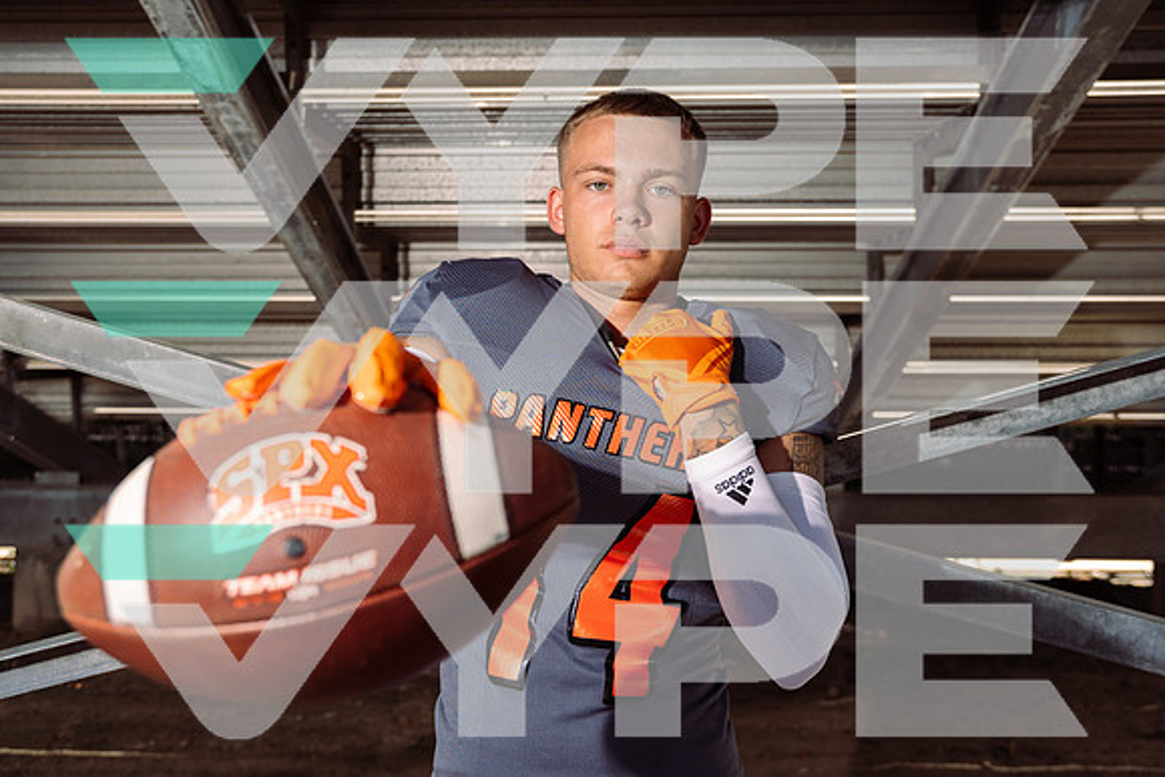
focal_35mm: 35
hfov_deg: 54.4
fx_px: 1133
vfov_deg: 37.9
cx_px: 582
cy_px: 388
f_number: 4.5
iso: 64
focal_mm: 35
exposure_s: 1/250
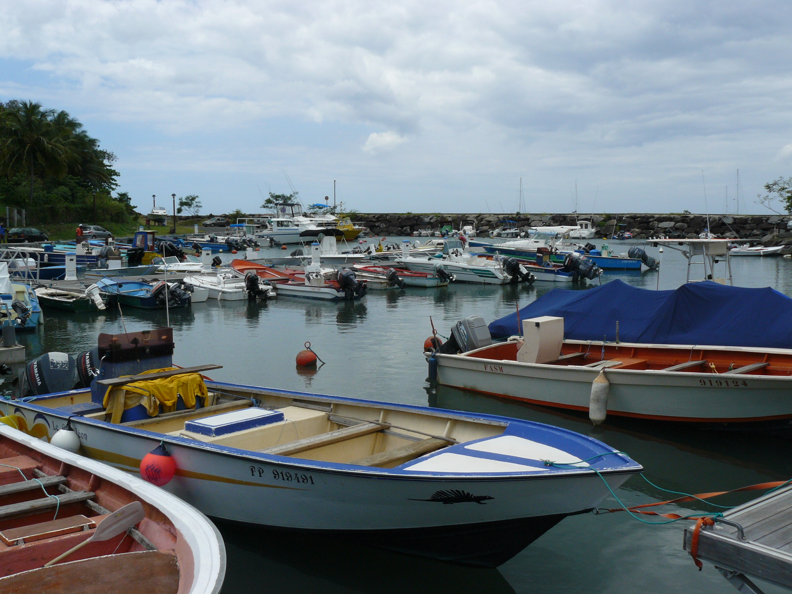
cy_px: 297
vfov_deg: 39.7
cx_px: 396
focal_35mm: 36
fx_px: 824
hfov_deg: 51.4
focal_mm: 6
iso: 100
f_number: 6.3
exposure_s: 1/500
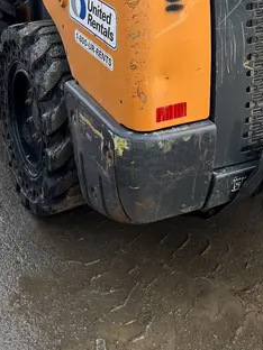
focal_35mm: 61
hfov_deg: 24.0
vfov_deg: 29.1
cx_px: 163
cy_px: -21
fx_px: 618
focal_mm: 5.1
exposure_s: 1/756
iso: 50
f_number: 1.6
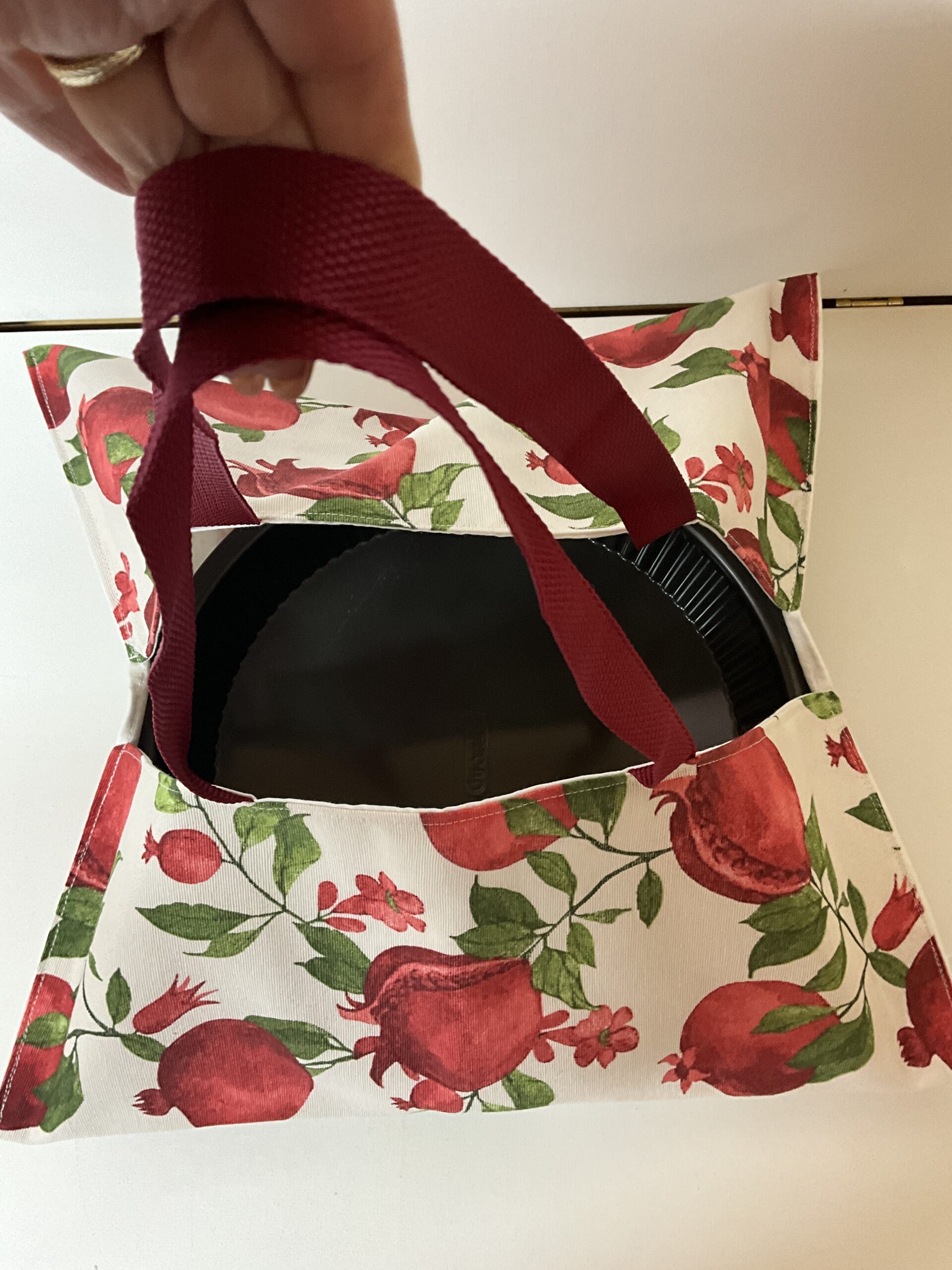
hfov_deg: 48.2
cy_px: 635
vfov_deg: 61.7
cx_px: 476
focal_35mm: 29
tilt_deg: -69.9
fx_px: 1063
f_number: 1.8
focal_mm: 3
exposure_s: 1/50
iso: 160
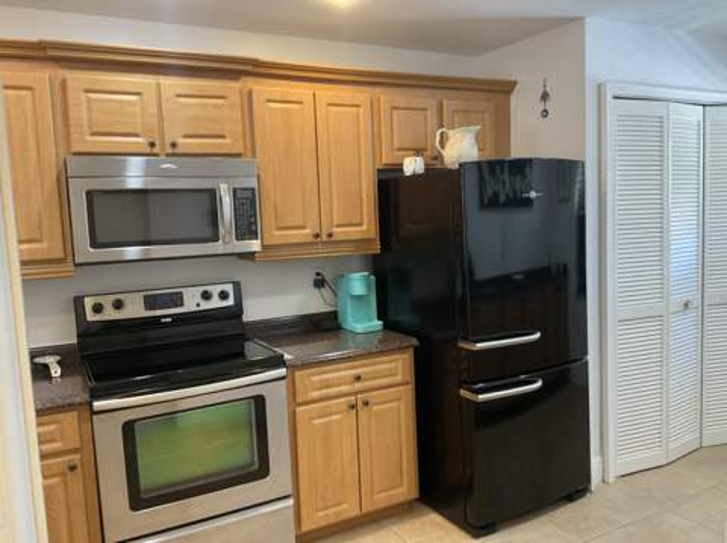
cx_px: 364
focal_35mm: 29
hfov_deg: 61.7
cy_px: 272
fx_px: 608
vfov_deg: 48.2
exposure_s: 1/60
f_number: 1.8
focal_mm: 3
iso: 160
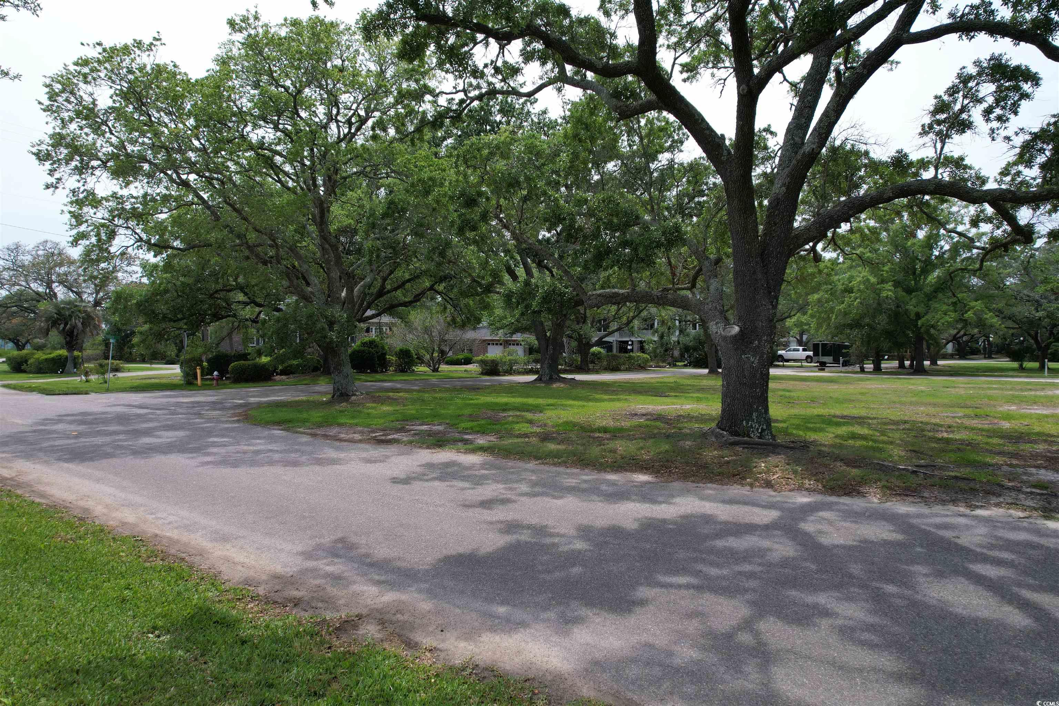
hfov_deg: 78.6
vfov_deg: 57.2
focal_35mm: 22
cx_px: 530
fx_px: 647
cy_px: 353
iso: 100
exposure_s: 1/1500
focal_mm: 8.38
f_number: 2.8
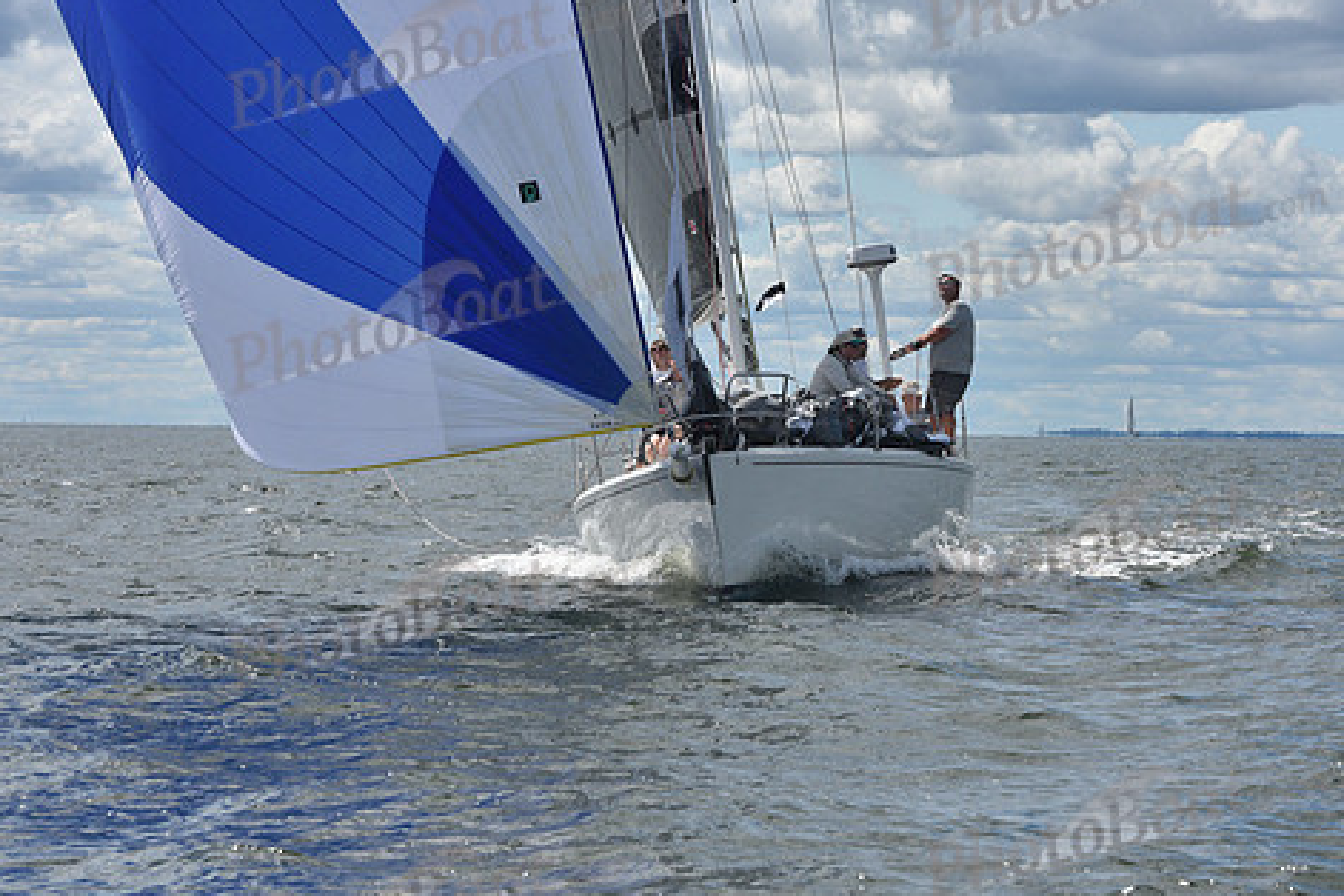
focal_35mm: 160
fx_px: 5973
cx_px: 779
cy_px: 427
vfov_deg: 8.6
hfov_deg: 12.8
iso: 250
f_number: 11
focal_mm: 130
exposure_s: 1/800
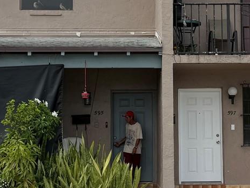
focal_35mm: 83
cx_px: 159
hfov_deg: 23.5
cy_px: 88
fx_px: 599
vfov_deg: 17.8
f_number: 1.78
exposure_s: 1/4975
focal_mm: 6.76
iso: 80
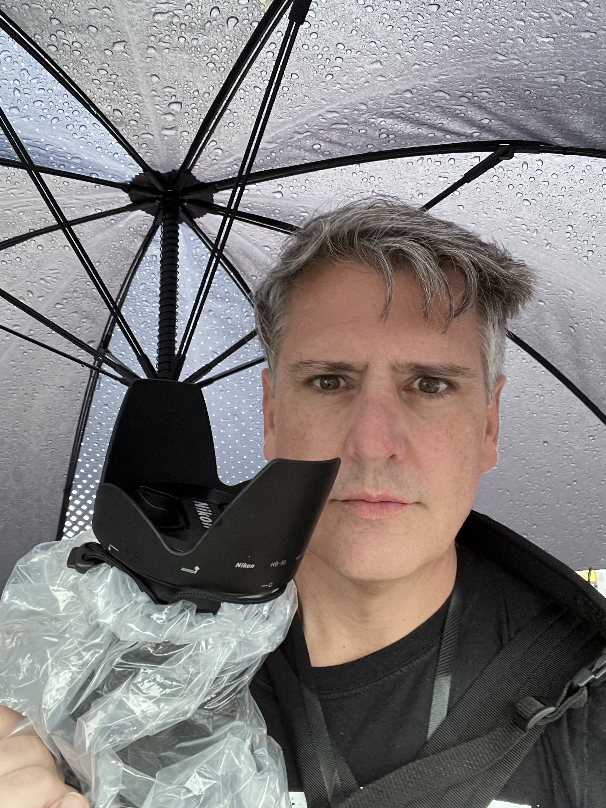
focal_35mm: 30
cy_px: 404
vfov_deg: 60.0
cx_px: 303
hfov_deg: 46.8
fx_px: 700
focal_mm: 2.71
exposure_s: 1/60
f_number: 2.2
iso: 250
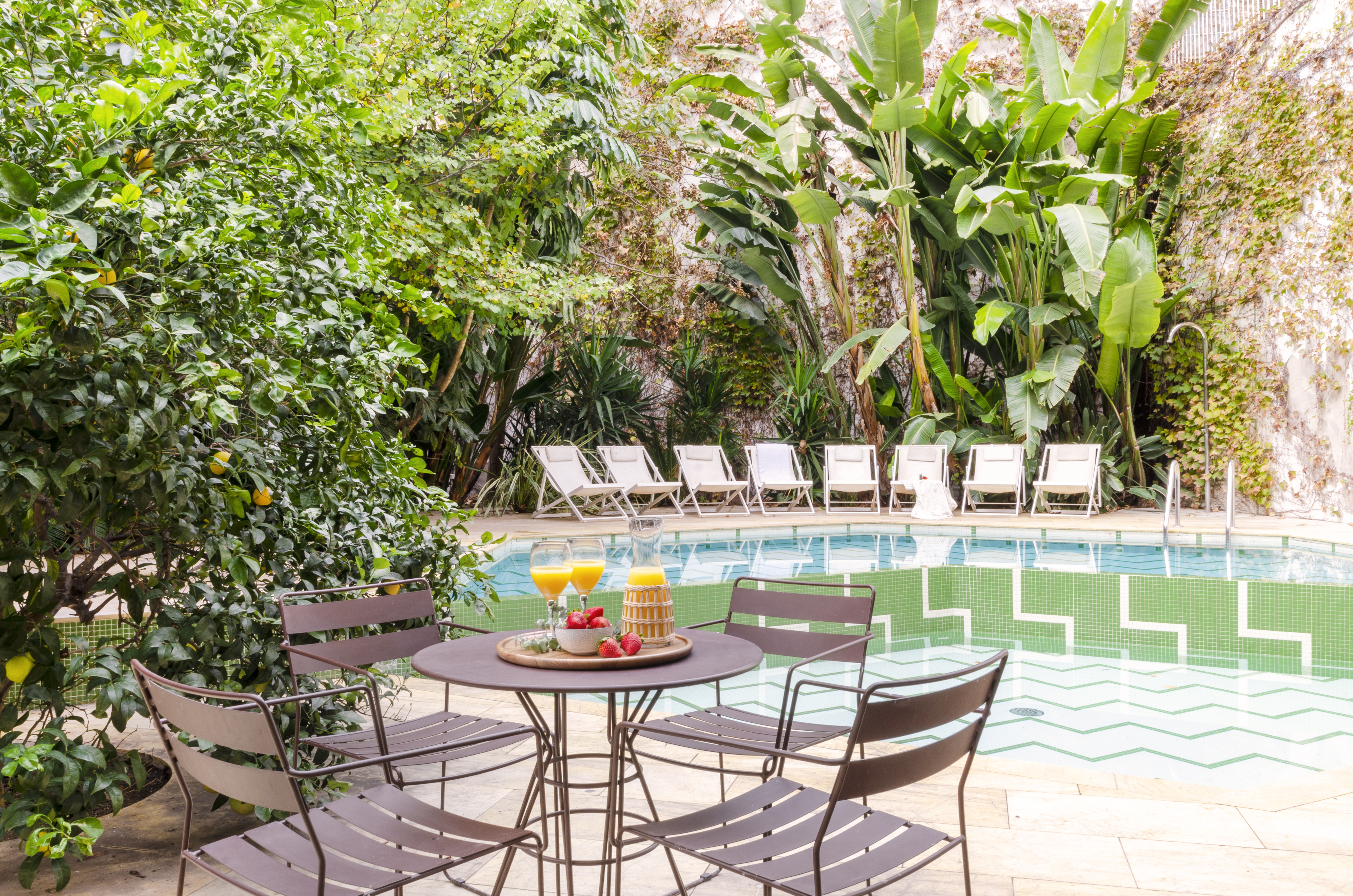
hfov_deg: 62.0
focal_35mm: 30
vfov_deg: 43.4
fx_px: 1125
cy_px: 448
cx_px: 676
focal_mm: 20
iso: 100
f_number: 18
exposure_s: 1/1.67
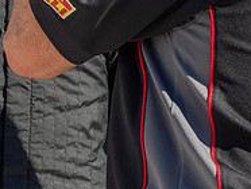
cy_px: -63
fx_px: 2577
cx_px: 13
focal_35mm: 355
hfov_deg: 5.6
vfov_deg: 4.2
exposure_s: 1/80
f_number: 11
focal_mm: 57
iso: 200
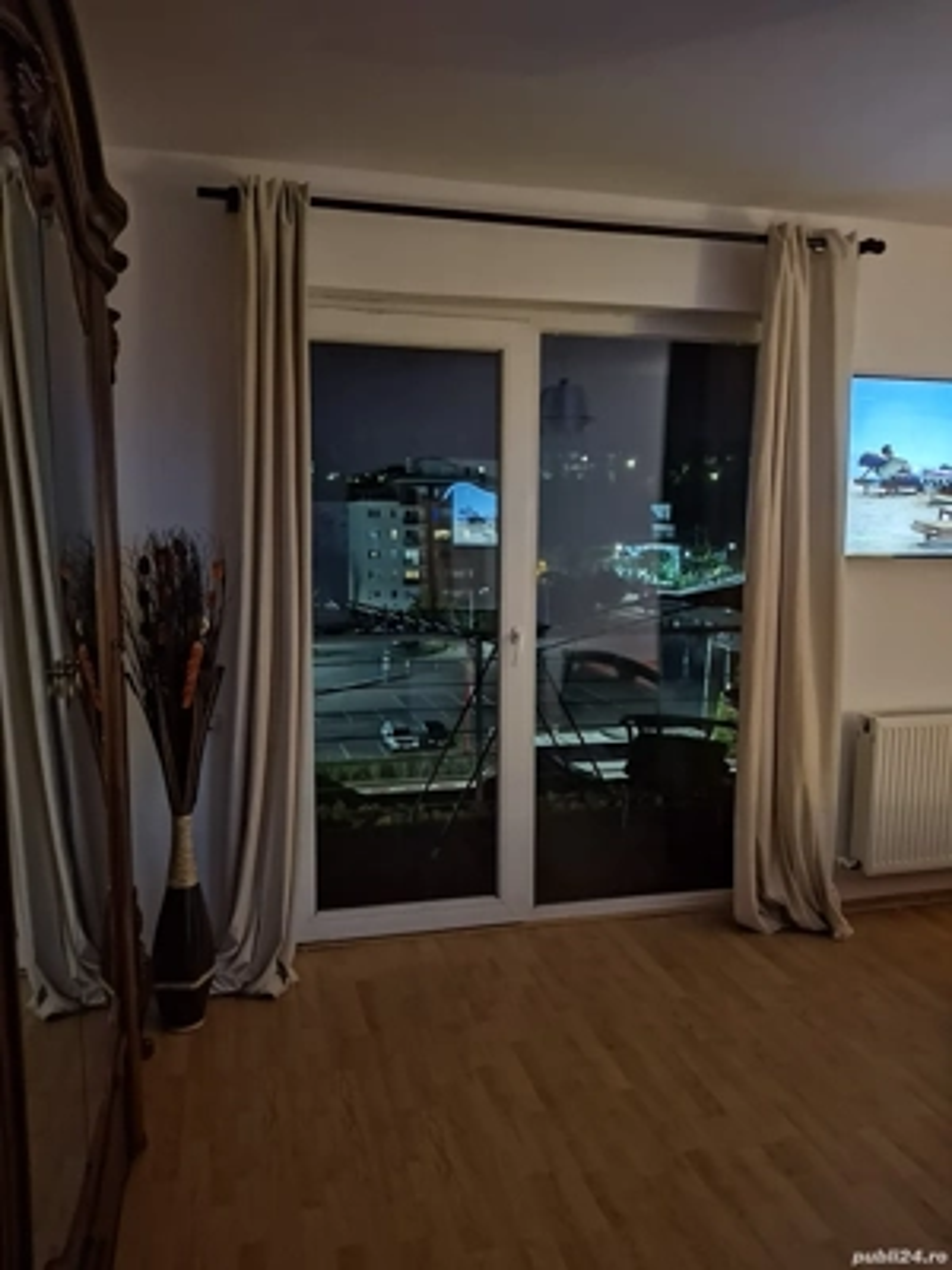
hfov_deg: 54.9
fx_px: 917
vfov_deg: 69.4
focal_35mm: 25
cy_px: 635
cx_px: 476
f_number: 1.8
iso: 1600
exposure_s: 1/10
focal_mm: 4.69
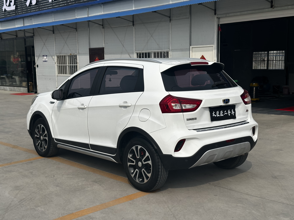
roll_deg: +0.6
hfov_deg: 39.7
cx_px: 147
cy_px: 110
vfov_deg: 30.3
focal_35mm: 48
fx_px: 408
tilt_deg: -6.7
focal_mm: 6.86
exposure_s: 1/6211
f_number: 1.78
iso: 64
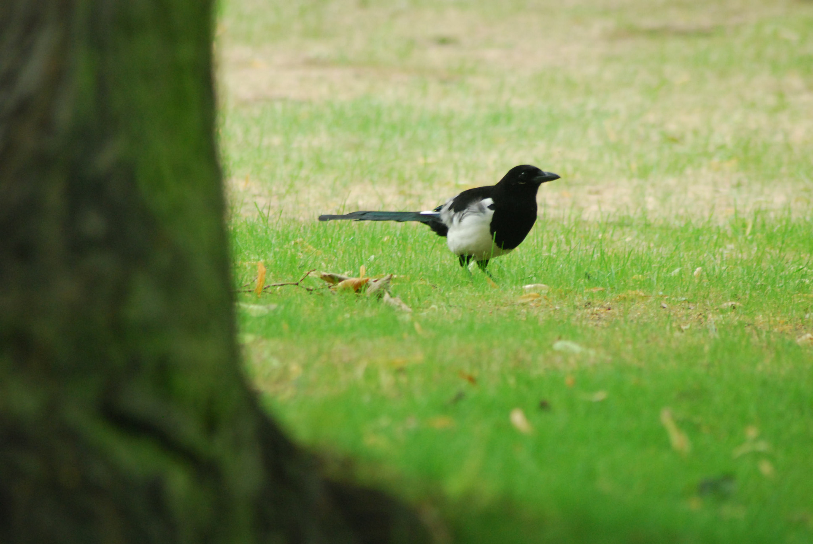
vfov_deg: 3.1
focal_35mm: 450
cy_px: 272
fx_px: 10175
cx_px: 406
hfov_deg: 4.6
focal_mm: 300
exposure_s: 1/50
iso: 800
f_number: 8
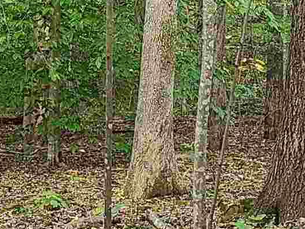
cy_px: -59
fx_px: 1322
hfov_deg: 13.1
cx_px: 52
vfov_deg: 9.7
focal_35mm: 150
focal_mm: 5.4
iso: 64
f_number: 1.8
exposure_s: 1/60
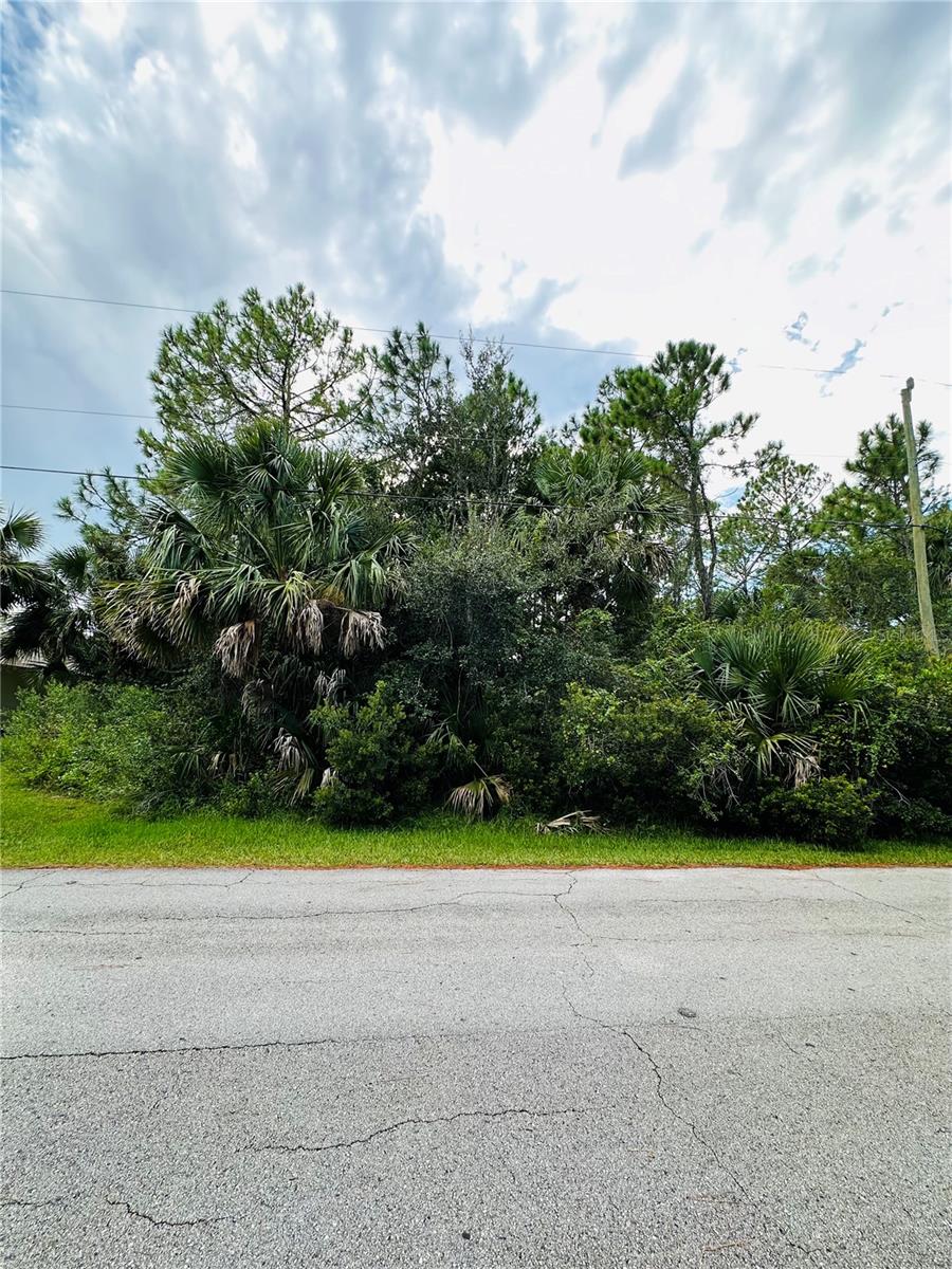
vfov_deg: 102.1
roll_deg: -2.1
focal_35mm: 14
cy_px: 634
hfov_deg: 85.7
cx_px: 476
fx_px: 513
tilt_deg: +10.6
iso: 40
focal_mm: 2.22
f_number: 2.2
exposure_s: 1/174
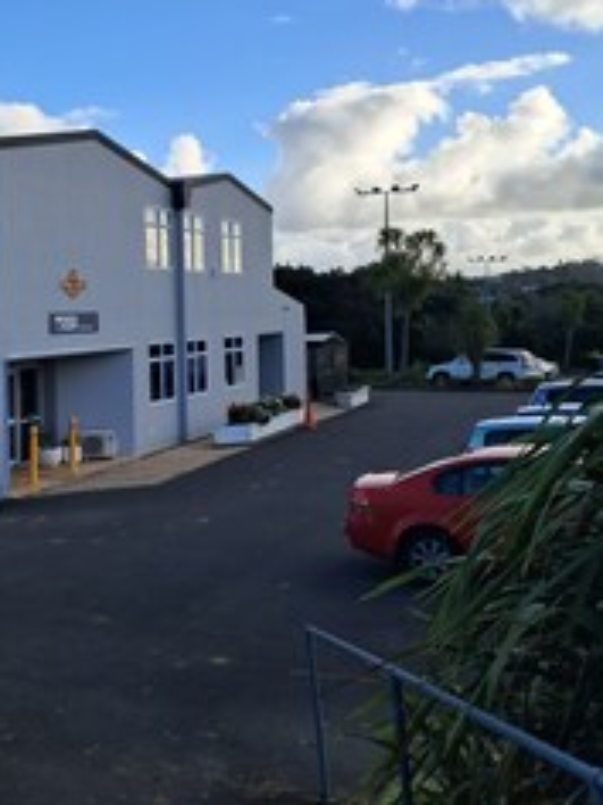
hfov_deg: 29.7
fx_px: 1115
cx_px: 145
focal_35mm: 48
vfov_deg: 39.6
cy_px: 365
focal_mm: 4
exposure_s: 1/582
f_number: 1.8
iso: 50
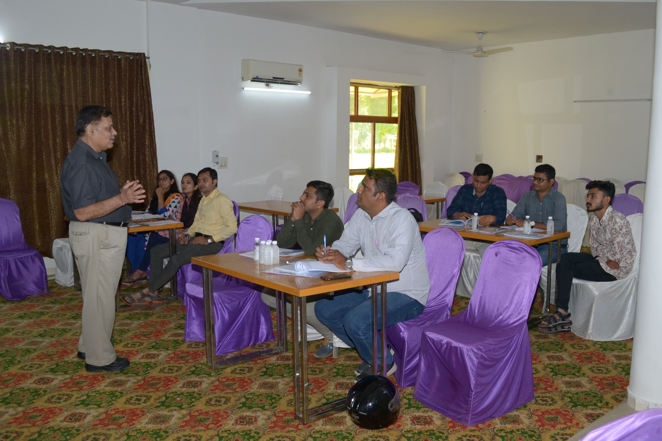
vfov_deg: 40.0
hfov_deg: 57.2
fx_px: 607
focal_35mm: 33
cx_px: 331
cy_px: 220
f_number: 5.6
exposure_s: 1/50
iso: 800
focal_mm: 22
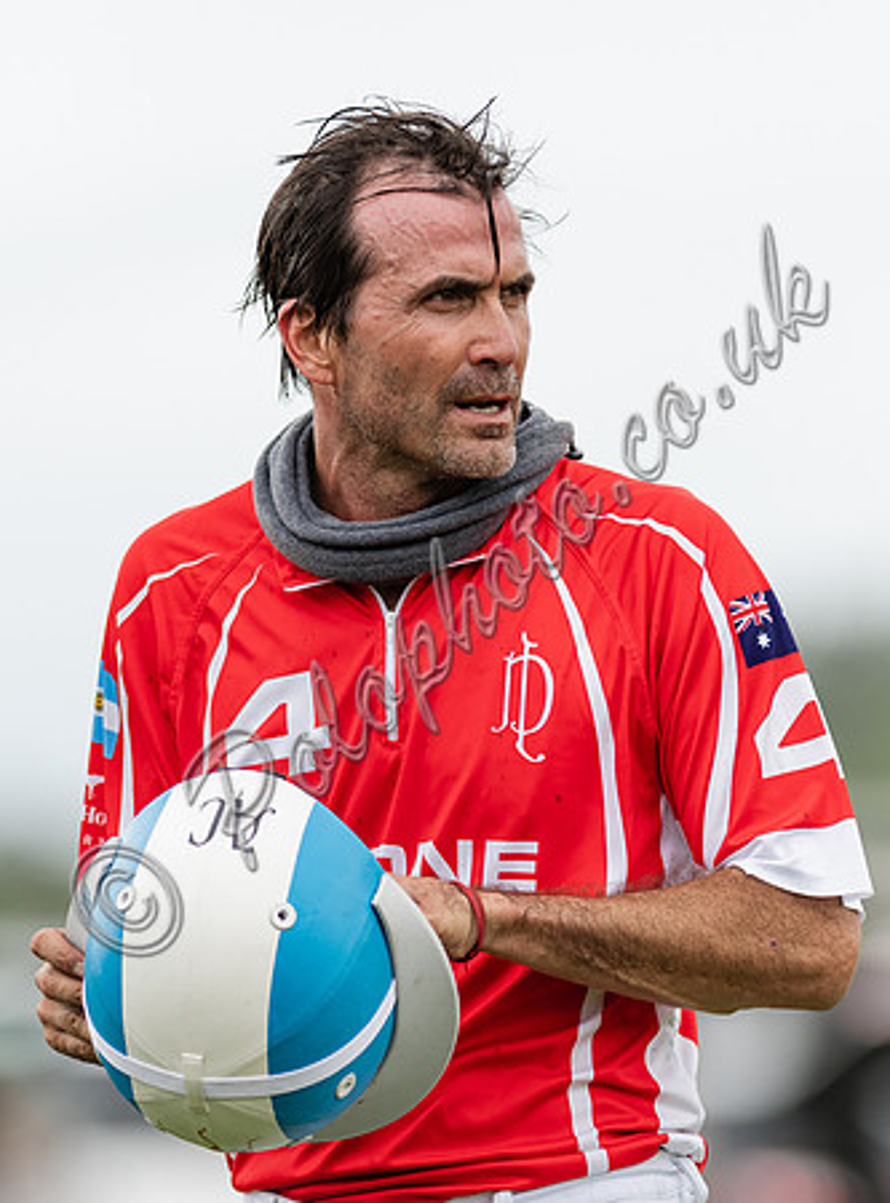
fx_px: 22559
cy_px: 602
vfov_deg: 3.1
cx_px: 546
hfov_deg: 2.3
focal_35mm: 652
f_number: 2.8
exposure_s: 1/1600
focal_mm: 300
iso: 320
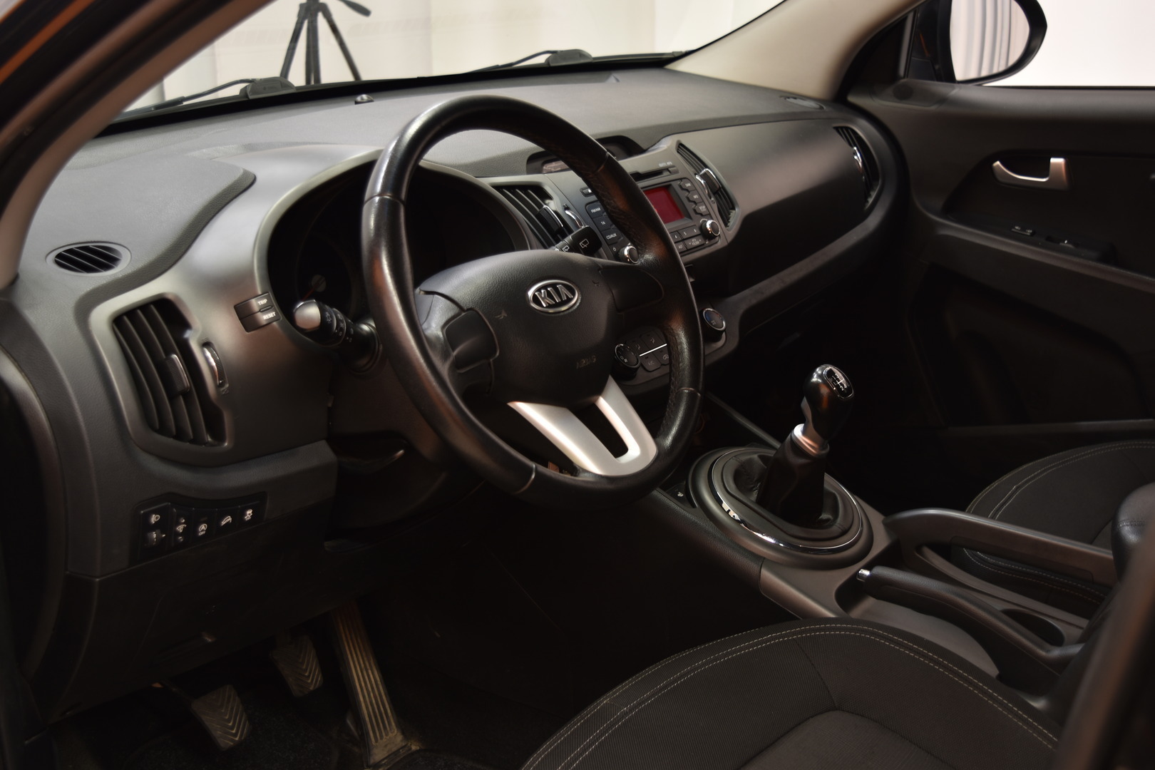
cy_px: 385
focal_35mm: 45
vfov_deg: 29.9
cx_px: 578
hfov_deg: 43.6
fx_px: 1444
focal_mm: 30
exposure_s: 1/6
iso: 100
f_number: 4.2
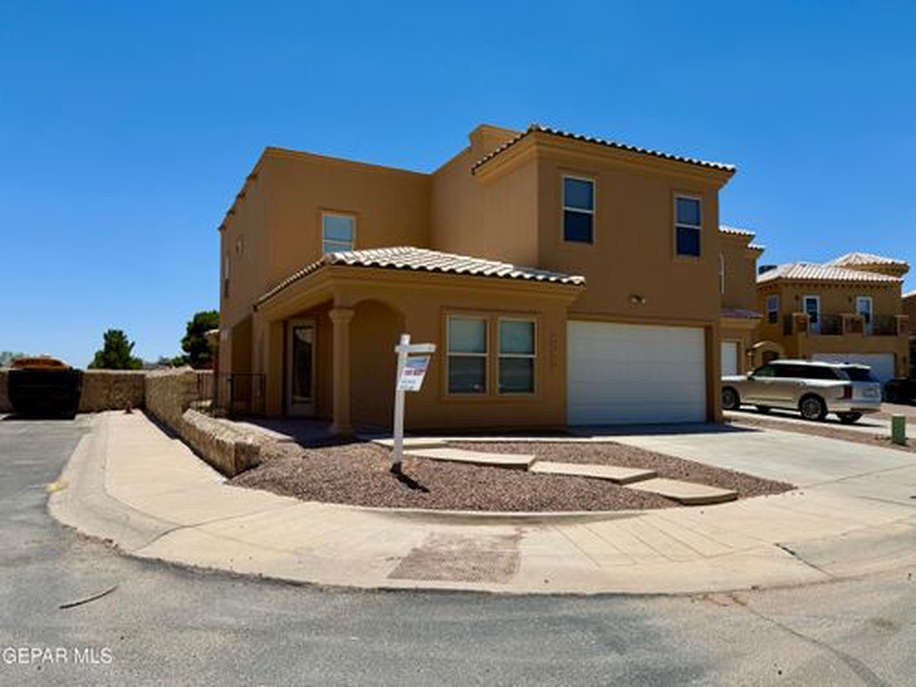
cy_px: 344
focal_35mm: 24
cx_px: 458
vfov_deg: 56.8
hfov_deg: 71.6
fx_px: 635
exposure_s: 1/7353
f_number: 1.78
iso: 80
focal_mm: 6.76
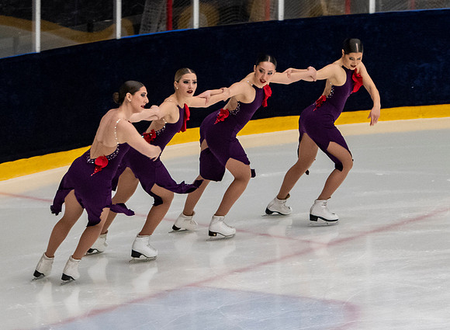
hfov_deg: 6.6
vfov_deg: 4.9
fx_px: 3887
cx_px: 157
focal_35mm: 301
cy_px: 150
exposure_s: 1/320
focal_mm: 102
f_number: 5.6
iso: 1800
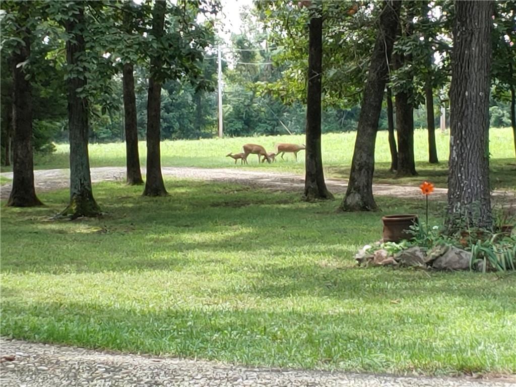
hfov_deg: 15.5
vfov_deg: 11.7
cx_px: 258
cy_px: 194
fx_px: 1893
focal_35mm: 127
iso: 50
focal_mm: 4.23
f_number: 1.5
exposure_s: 1/290
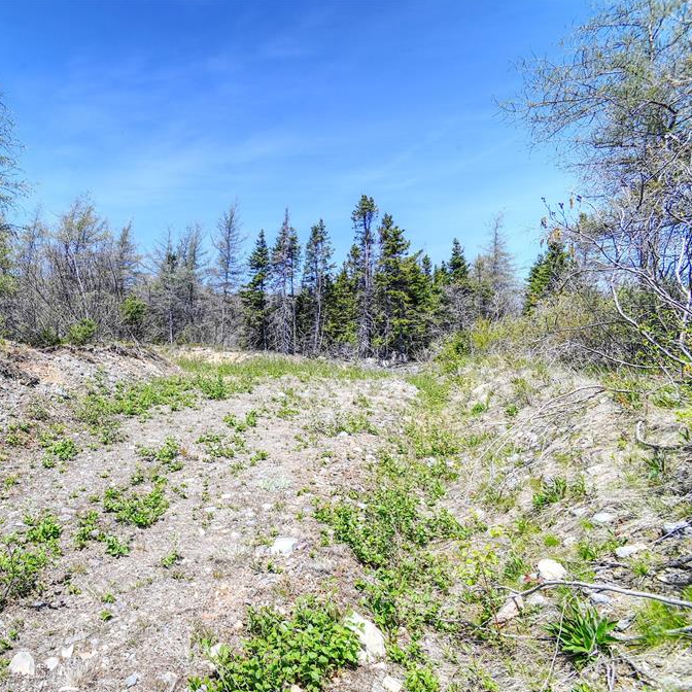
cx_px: 202
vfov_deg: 69.6
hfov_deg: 66.6
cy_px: 348
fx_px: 498
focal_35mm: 22
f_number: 11
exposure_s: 1/200
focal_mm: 17
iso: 100
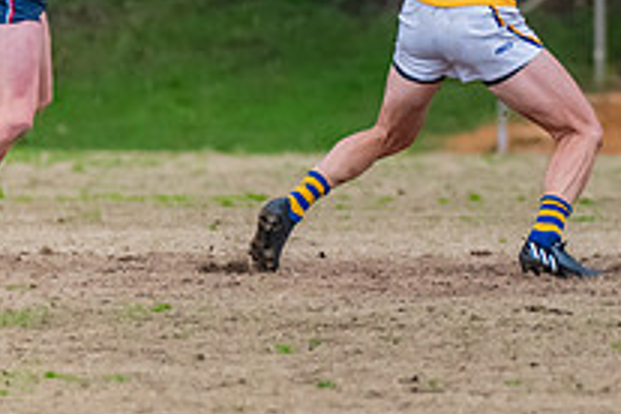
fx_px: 25304
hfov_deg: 1.4
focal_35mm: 1467
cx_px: 733
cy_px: -159
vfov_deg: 0.9
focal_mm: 460
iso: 3600
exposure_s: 1/1600
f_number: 6.3
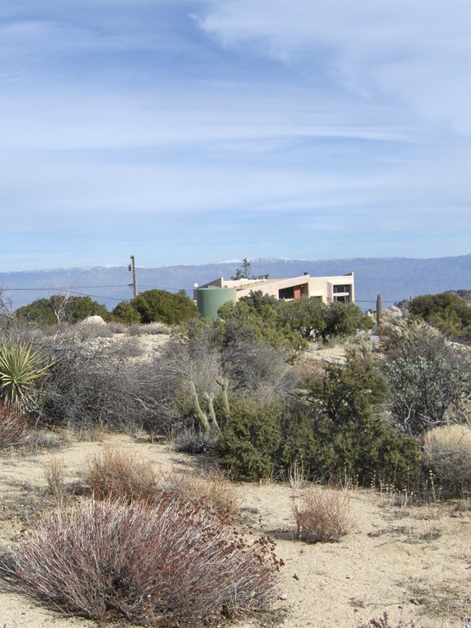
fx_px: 853
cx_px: 91
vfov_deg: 40.4
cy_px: 315
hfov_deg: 30.1
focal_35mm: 47
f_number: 7.8
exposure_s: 1/450
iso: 100
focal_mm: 7.5
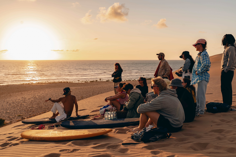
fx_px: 223
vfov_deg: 38.9
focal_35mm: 34
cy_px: 78
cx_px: 118
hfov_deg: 55.8
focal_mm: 34
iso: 160
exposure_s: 1/250
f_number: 6.3
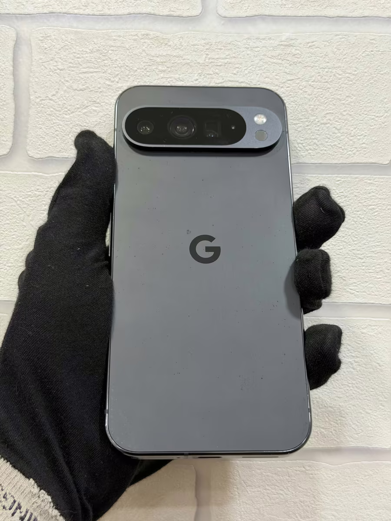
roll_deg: -1.1
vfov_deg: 39.7
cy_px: 260
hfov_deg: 30.3
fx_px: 723
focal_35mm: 48
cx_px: 196
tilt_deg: +1.8
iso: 64
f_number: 1.78
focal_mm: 6.76
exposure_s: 1/50
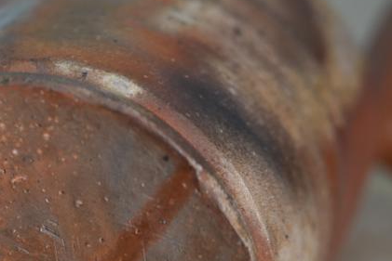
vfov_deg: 5.3
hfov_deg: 7.9
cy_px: 233
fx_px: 2832
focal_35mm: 260
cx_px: 27
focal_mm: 101
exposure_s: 1/125
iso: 640
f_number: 4
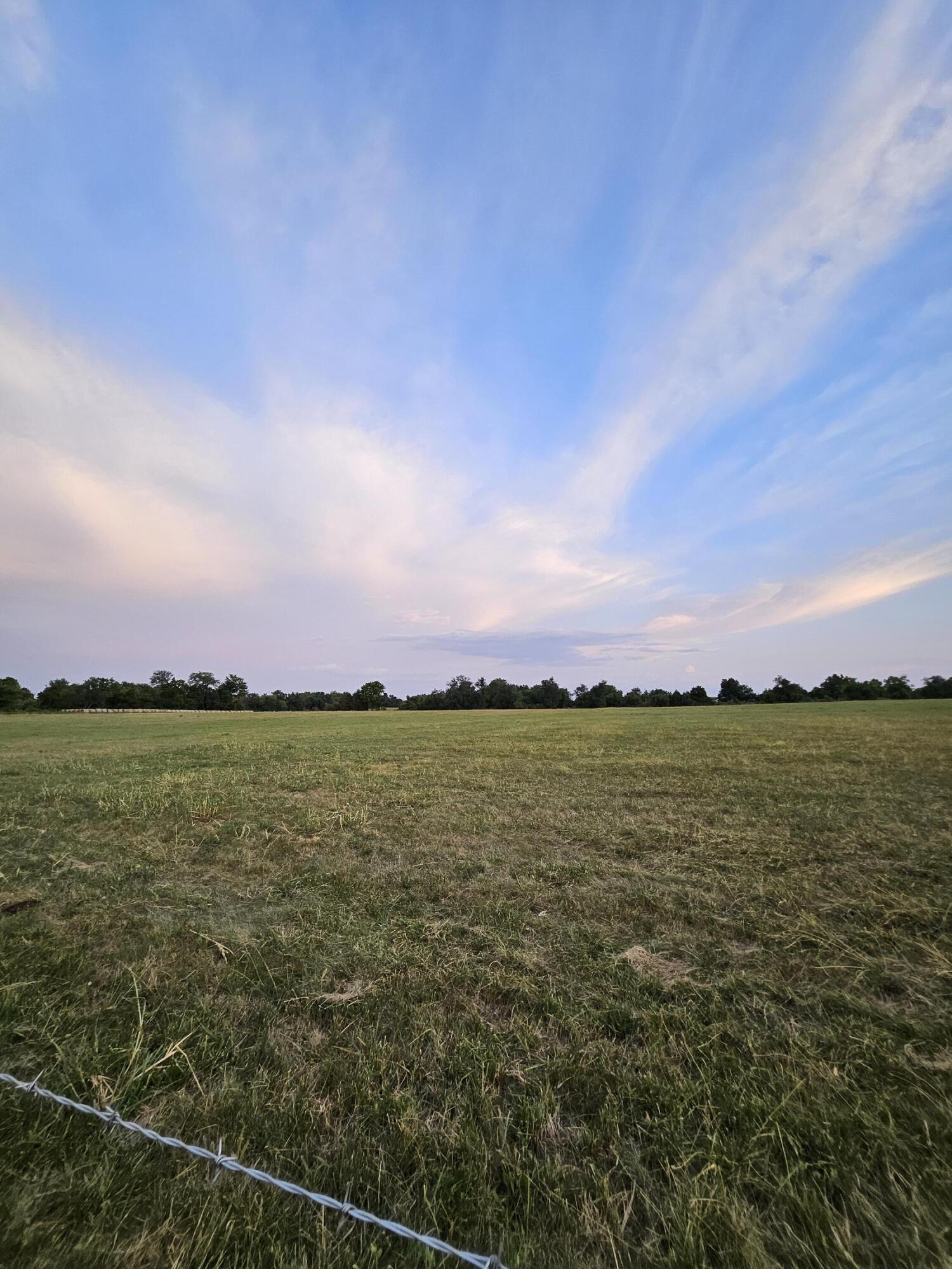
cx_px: 476
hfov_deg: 89.9
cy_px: 634
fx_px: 477
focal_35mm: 13
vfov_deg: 106.2
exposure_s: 1/120
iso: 64
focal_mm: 1.74
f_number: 2.2
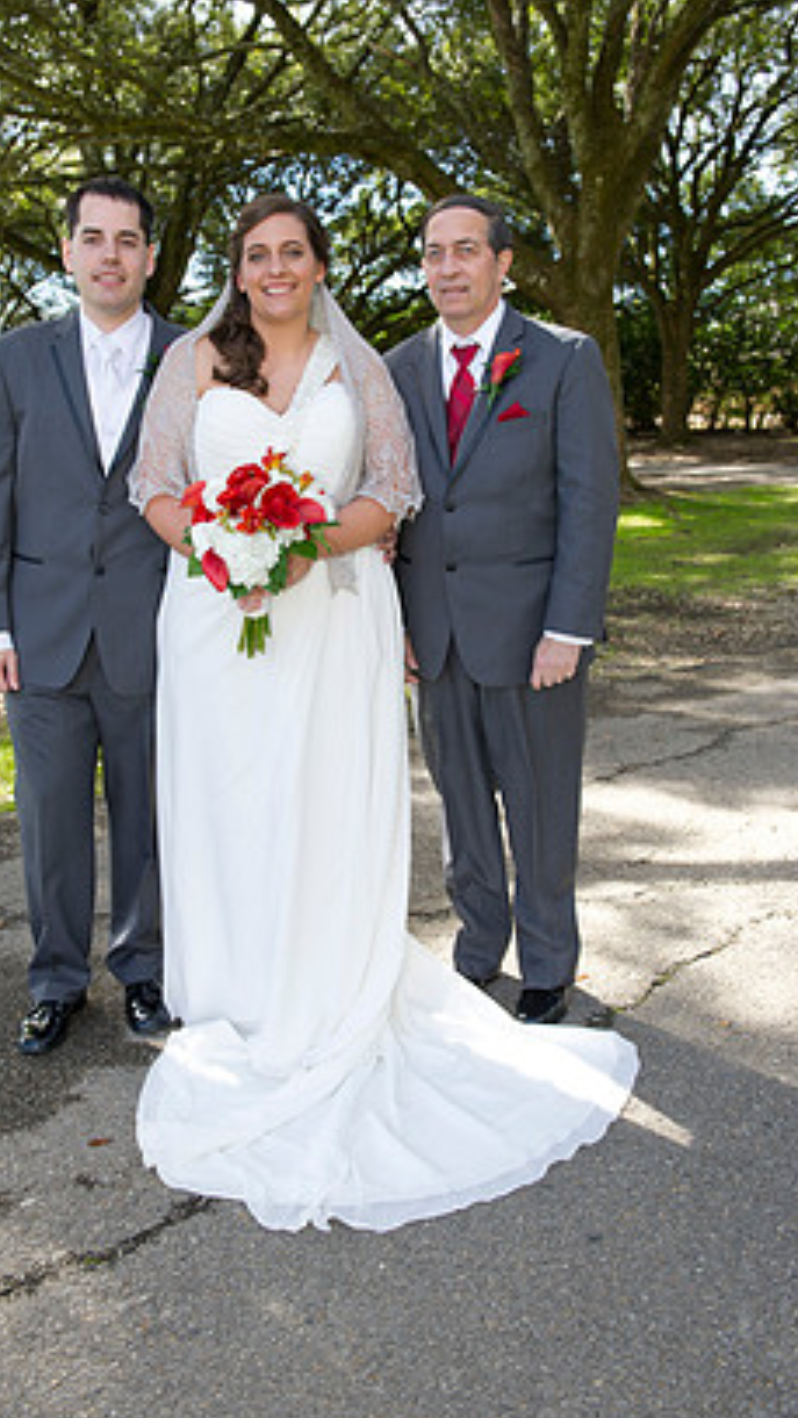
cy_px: 658
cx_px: 322
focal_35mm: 37
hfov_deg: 31.9
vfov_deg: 54.0
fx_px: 1392
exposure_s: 1/200
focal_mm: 32
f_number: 5.6
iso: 320
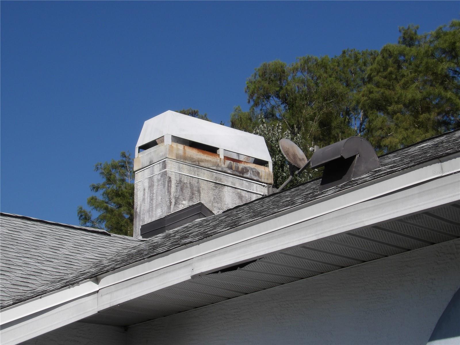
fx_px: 1276
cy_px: 172
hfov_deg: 20.4
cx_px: 230
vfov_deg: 15.4
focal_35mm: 96
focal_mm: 17.2
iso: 100
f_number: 6.2
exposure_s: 1/579
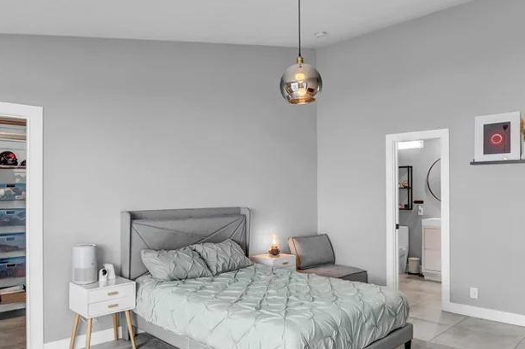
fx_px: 364
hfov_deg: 71.3
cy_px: 192
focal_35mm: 25
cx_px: 235
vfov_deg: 51.2
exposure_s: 1/20
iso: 800
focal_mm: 10
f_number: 8
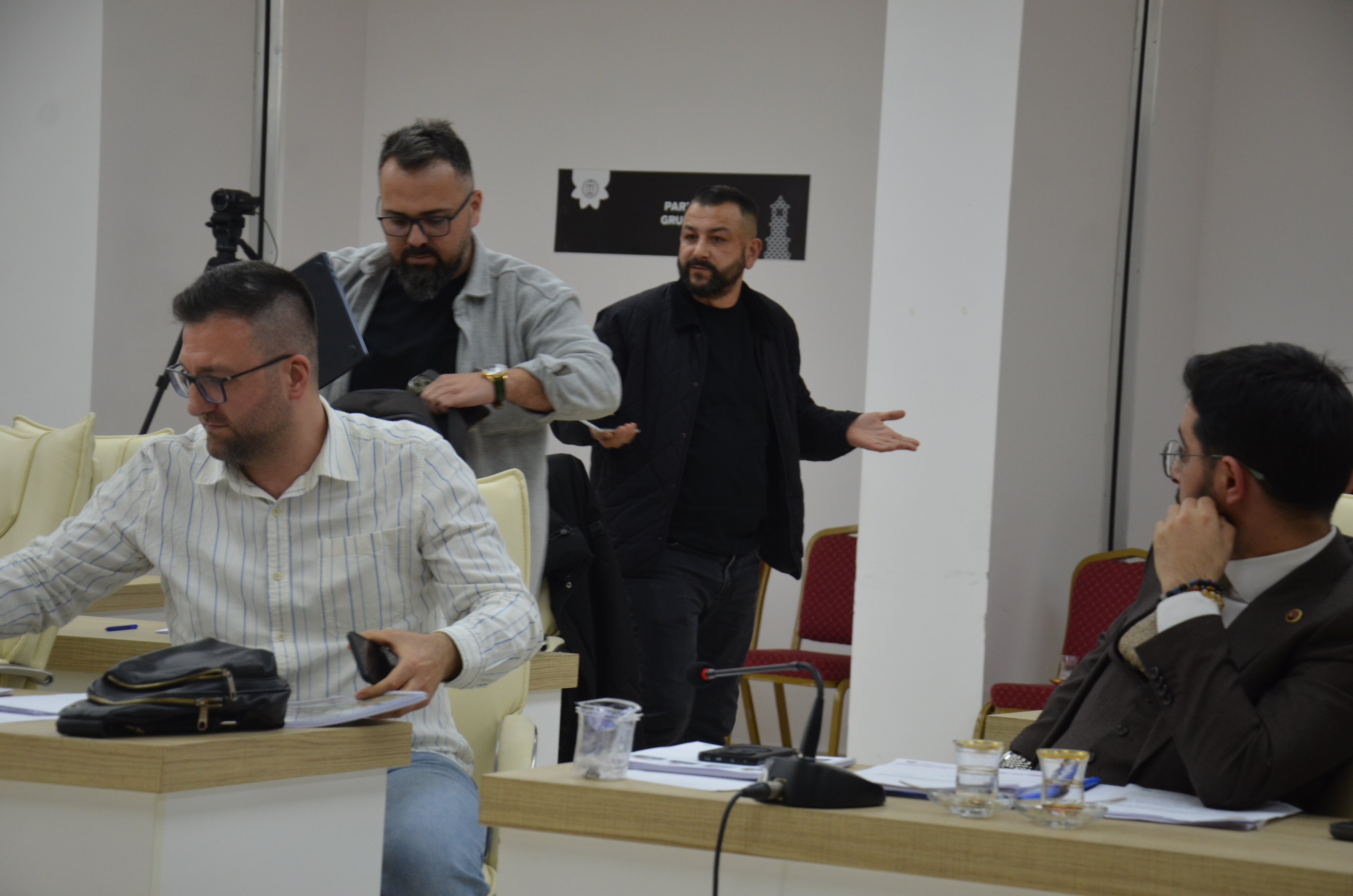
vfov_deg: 14.6
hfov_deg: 22.0
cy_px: 448
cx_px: 676
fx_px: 3488
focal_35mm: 93
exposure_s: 1/60
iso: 560
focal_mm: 62
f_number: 5.3
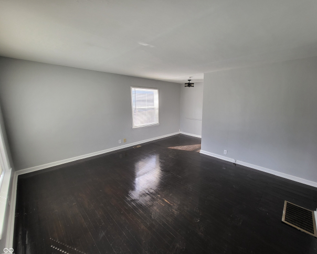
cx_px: 173
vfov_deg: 88.0
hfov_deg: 100.4
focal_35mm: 14
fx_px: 131
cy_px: 127
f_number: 2.2
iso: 40
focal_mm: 1.74
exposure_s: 1/60
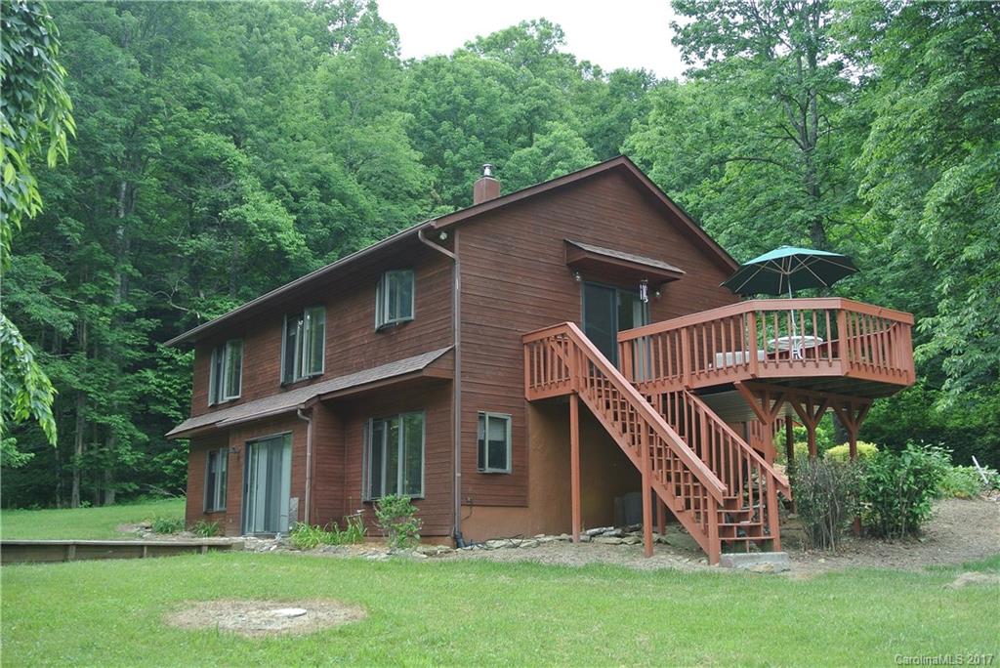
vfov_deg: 37.9
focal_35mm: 35
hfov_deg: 54.4
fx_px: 973
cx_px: 500
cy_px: 334
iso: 100
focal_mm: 13.1
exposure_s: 1/125
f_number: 4
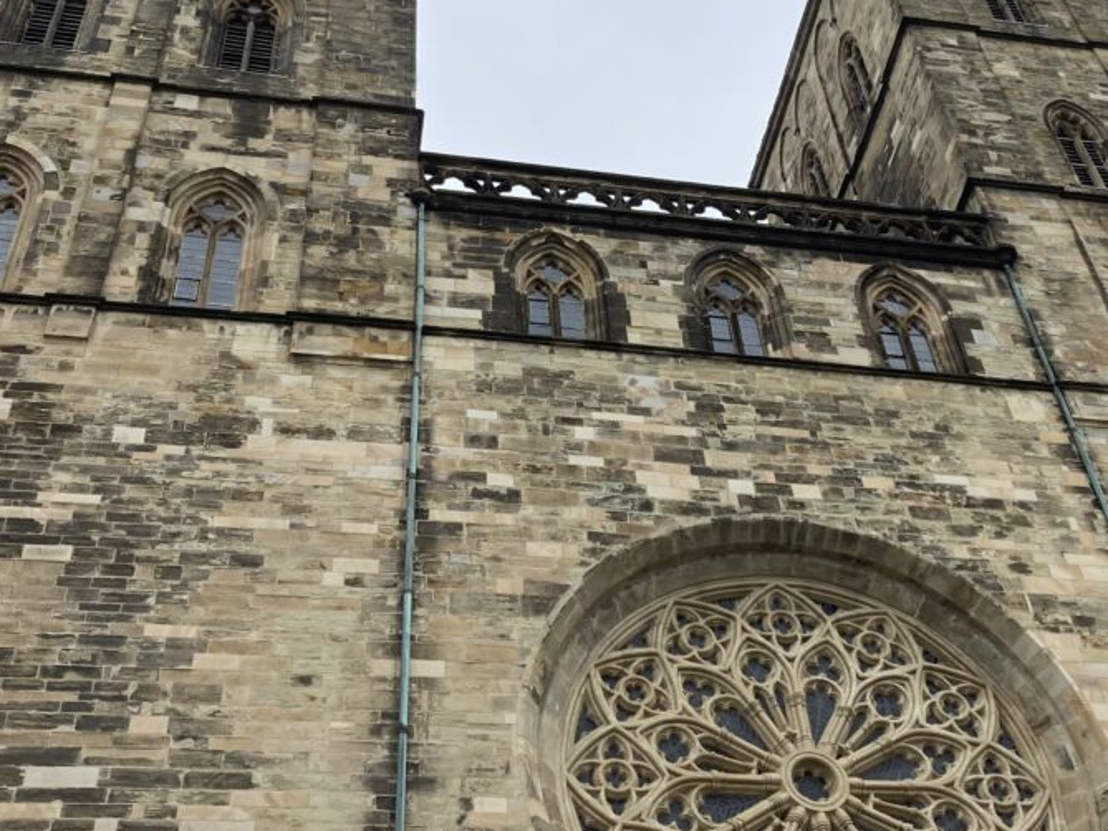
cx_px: 692
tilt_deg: +49.6
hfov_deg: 38.7
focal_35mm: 49
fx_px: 1569
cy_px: 311
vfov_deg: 29.6
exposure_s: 1/528
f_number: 1.8
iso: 20
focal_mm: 3.99
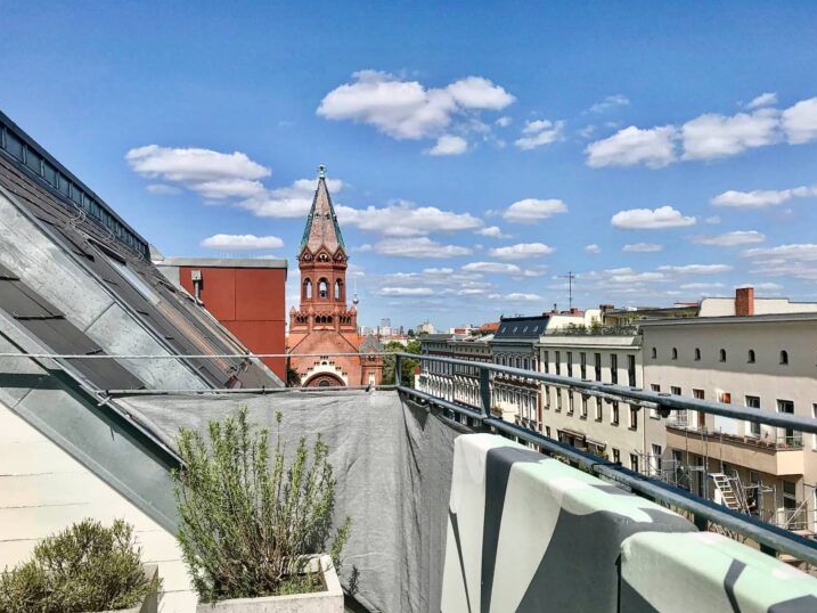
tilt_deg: +2.0
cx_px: 430
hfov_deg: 59.9
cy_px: 326
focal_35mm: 30
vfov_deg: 46.8
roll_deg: -0.6
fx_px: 708
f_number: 1.8
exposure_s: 1/4566
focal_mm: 3.99
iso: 20
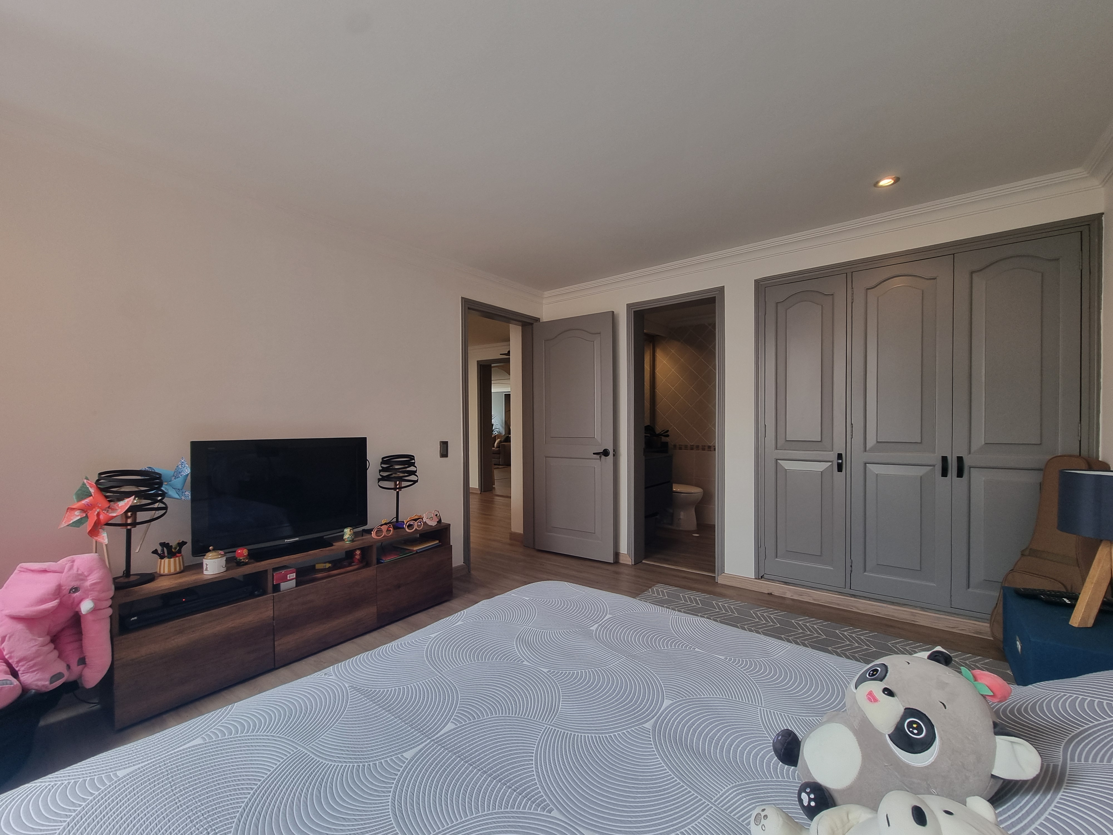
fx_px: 418
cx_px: 556
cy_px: 418
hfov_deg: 106.2
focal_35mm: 13
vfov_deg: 89.9
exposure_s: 1/53
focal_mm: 2.2
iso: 50
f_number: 2.2
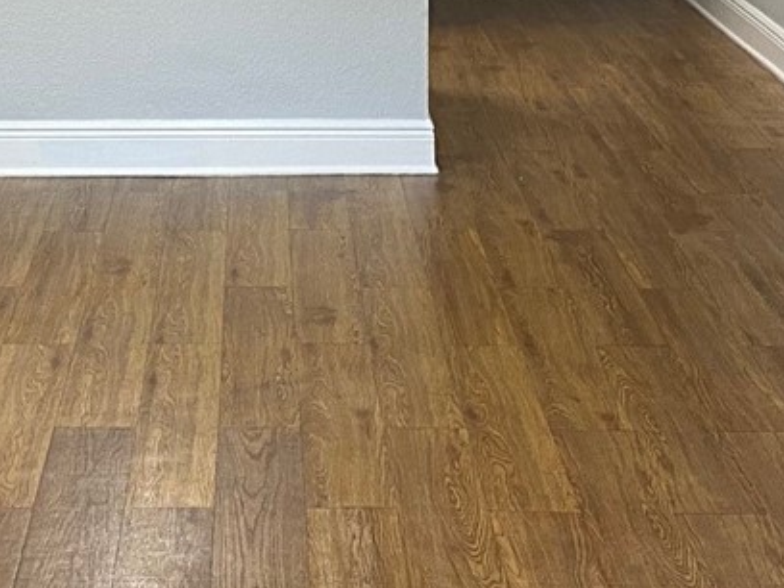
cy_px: -27
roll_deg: +1.8
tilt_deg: -8.3
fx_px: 2310
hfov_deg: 19.1
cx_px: 177
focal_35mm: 102
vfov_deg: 14.2
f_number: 1.8
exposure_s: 1/60
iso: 80
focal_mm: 4.25
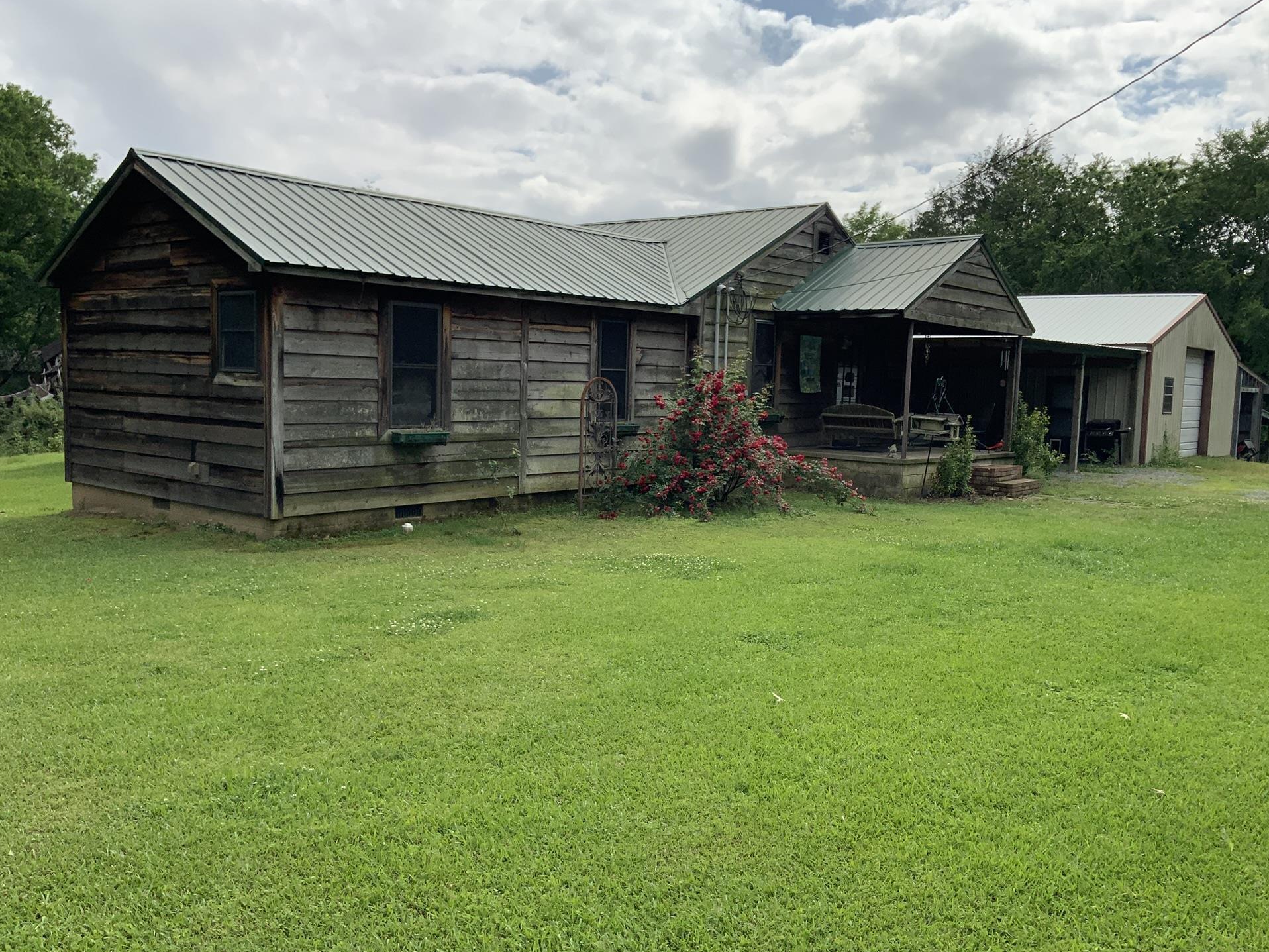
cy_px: 483
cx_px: 657
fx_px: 1136
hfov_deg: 58.3
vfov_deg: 45.4
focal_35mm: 31
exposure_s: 1/2538
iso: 16
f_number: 1.8
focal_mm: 3
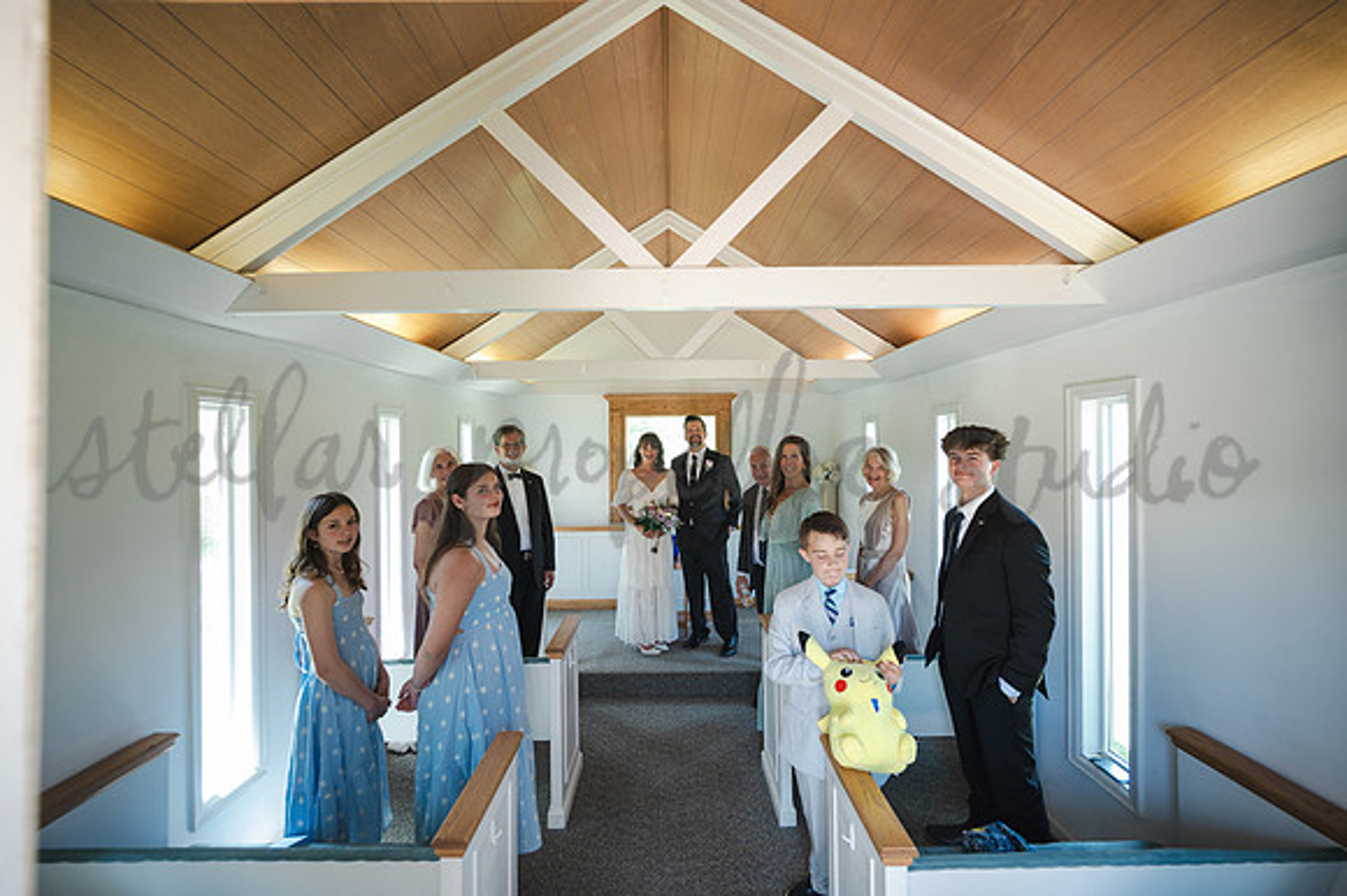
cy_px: 448
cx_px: 674
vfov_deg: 81.1
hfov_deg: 104.3
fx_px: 524
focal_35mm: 14
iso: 1000
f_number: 4
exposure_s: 1/100
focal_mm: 14
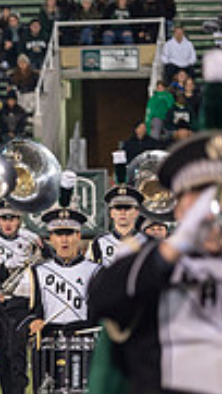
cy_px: 398
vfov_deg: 5.5
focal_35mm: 390
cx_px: -340
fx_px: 4076
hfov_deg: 3.1
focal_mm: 116
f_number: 2.8
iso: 1000
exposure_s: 1/500
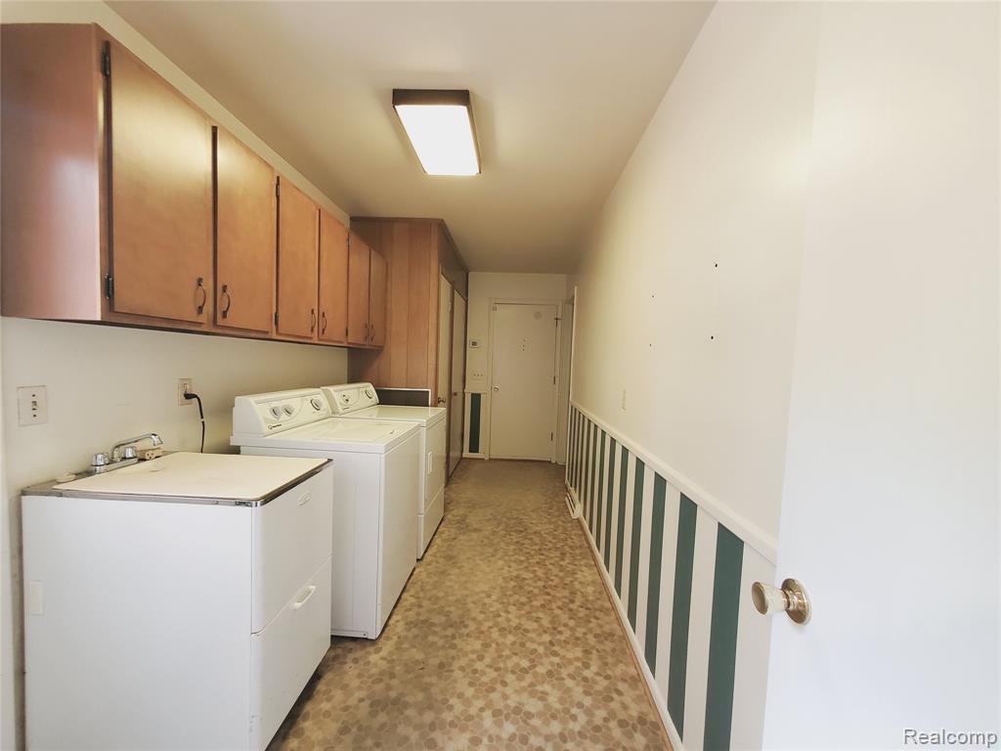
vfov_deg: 89.9
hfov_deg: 106.2
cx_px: 500
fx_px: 376
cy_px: 376
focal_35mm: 13
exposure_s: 1/30
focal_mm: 1.8
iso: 400
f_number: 2.2
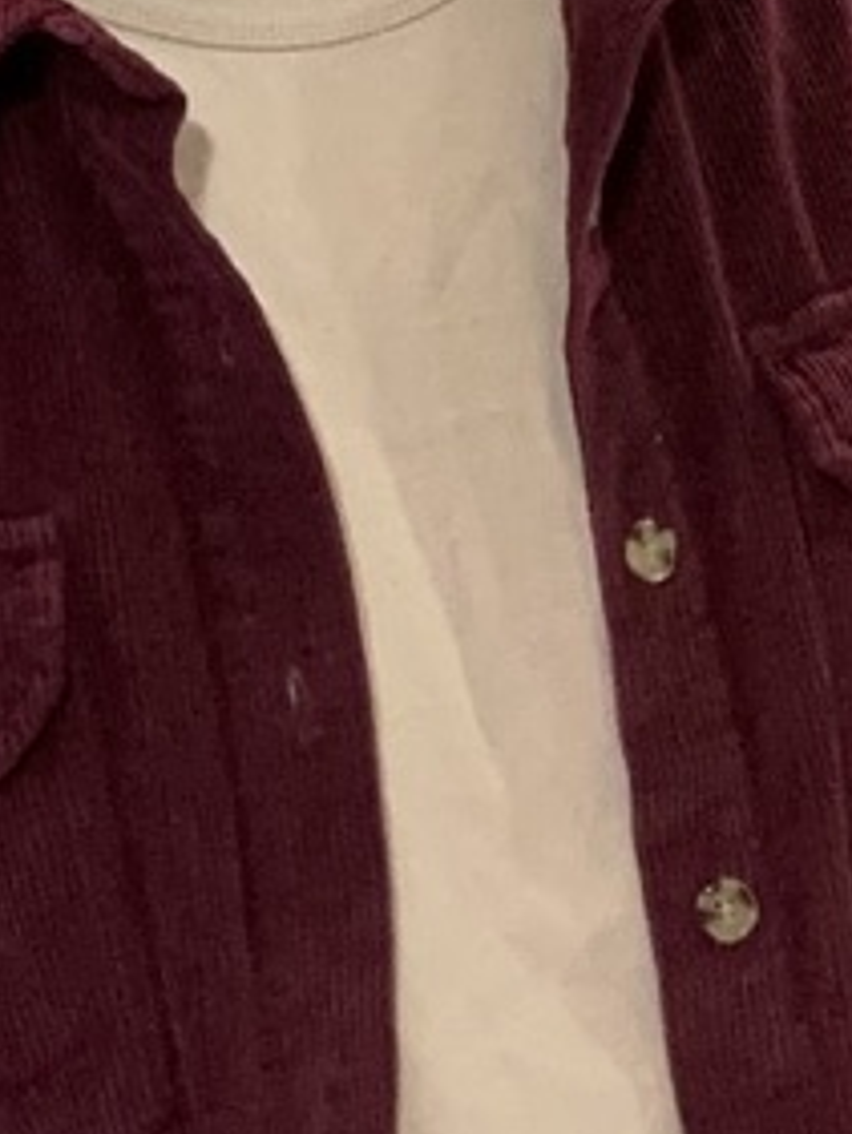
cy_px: -508
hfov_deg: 15.2
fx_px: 3148
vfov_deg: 18.4
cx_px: 59
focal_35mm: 96
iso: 250
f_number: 1.9
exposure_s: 1/60
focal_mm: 2.69
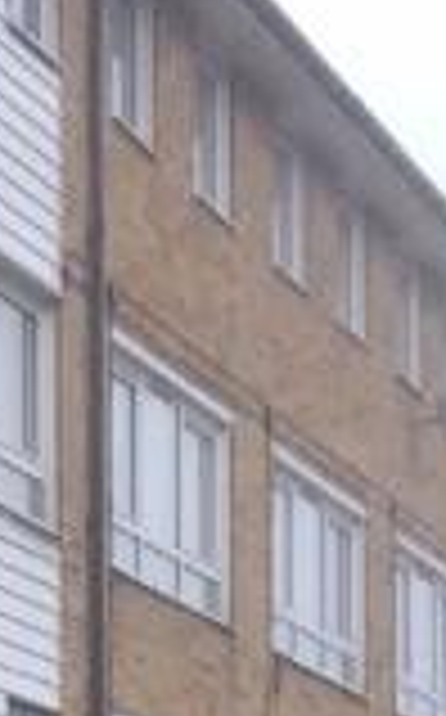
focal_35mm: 198
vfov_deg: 10.1
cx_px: -1149
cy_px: 1198
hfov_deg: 5.9
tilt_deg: -0.4
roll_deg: +0.4
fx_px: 3861
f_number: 2.2
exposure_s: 1/138
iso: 32
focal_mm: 4.15
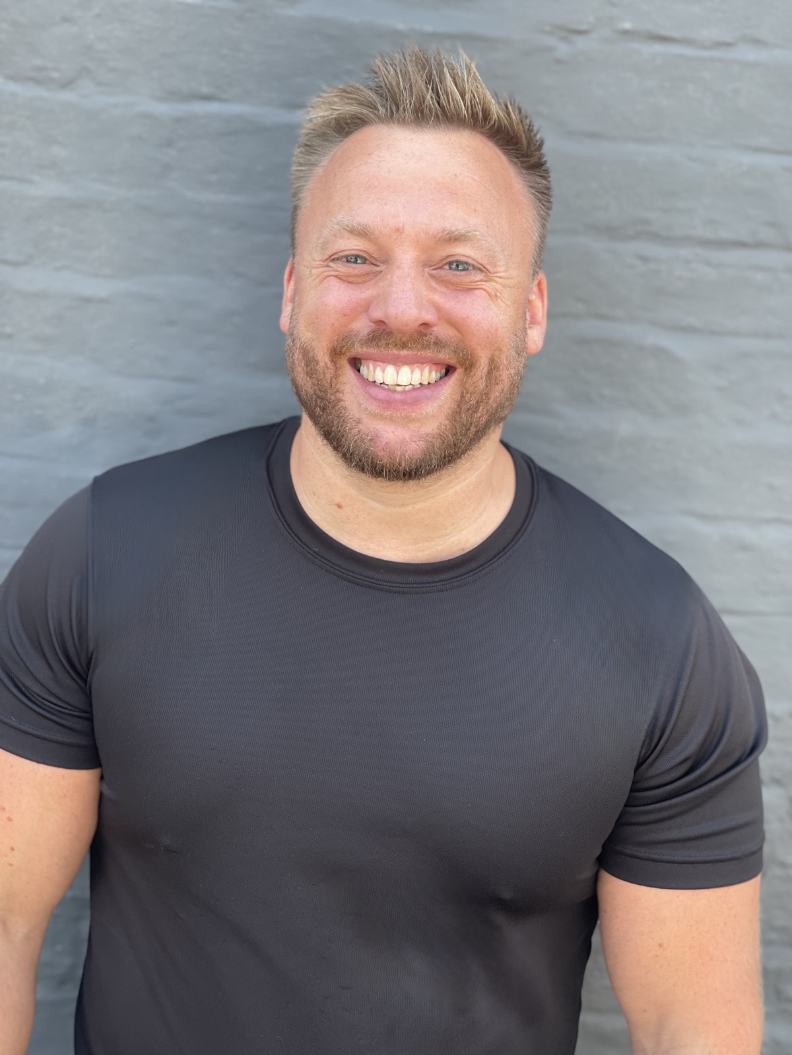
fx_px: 1952
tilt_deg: -11.4
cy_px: 528
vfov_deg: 30.3
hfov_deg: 22.9
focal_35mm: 64
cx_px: 396
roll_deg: -5.2
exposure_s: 1/121
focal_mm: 7.5
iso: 32
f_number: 2.2
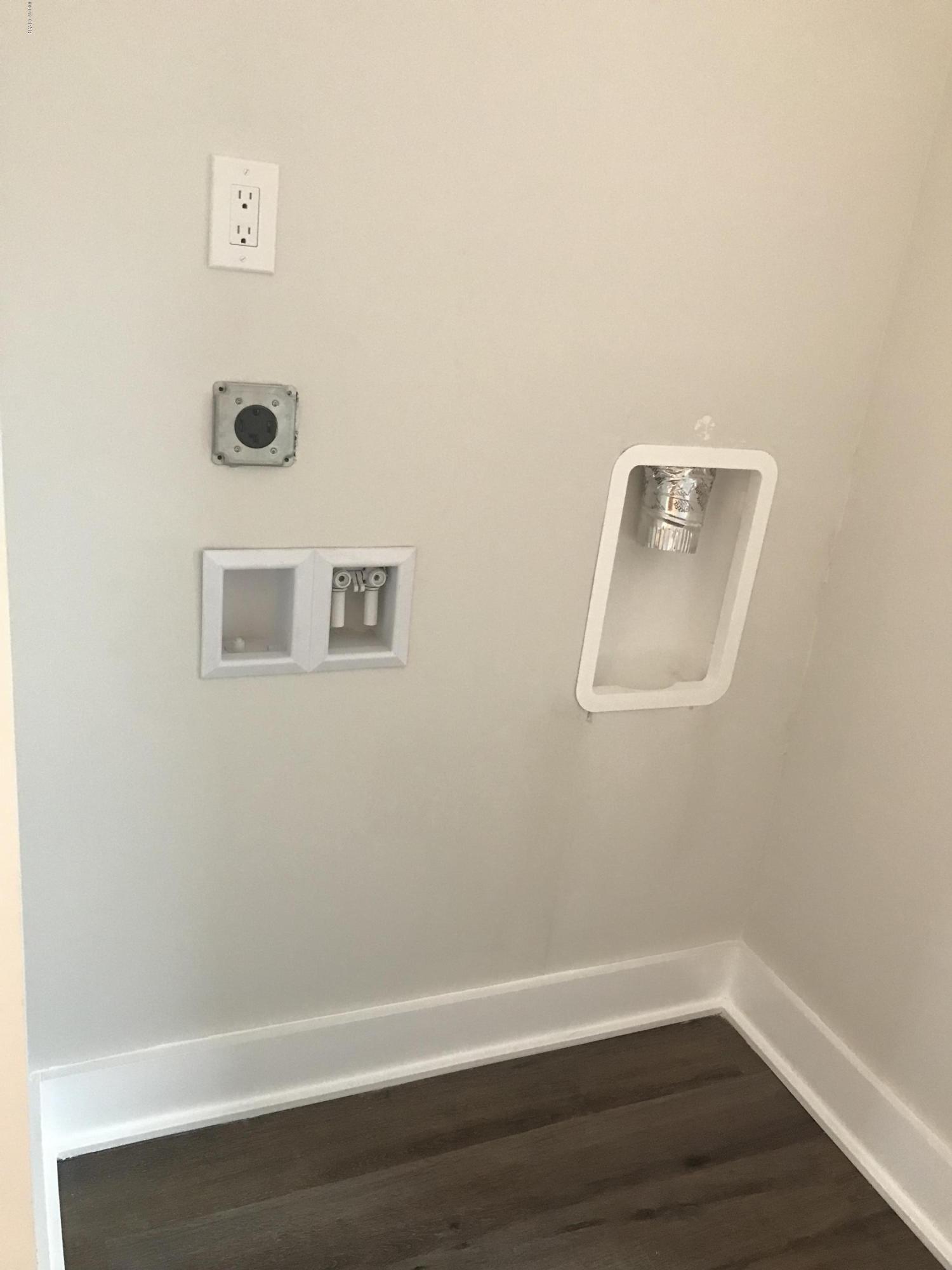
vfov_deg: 63.4
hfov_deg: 49.7
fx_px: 1027
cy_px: 635
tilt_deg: -19.9
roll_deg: -7.1
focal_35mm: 28
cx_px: 476
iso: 64
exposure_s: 1/15
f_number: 1.8
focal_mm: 3.99
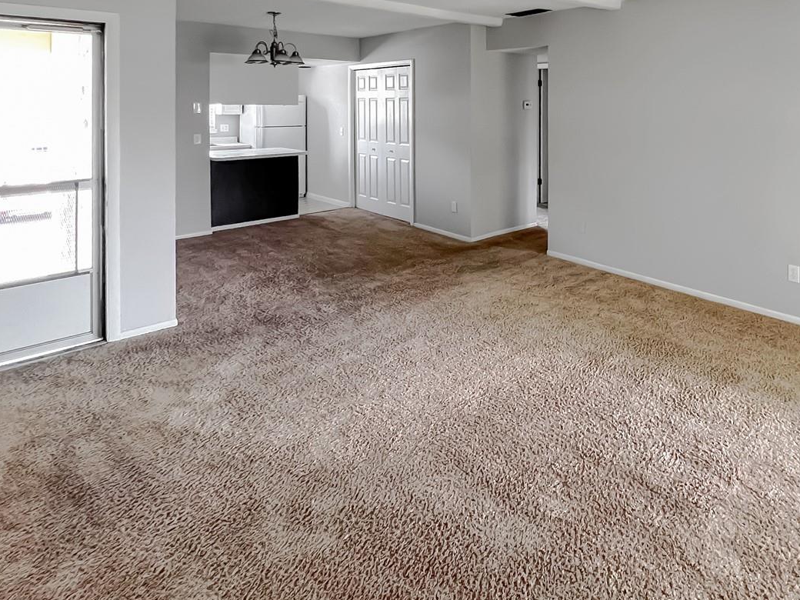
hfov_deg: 79.3
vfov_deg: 63.7
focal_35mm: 20
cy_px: 185
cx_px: 526
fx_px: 462
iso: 320
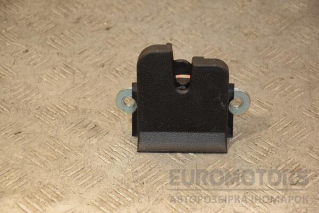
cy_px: 106
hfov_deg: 17.1
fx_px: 1063
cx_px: 160
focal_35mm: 120
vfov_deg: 11.4
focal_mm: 80
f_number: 5.3
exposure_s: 1/125
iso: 800
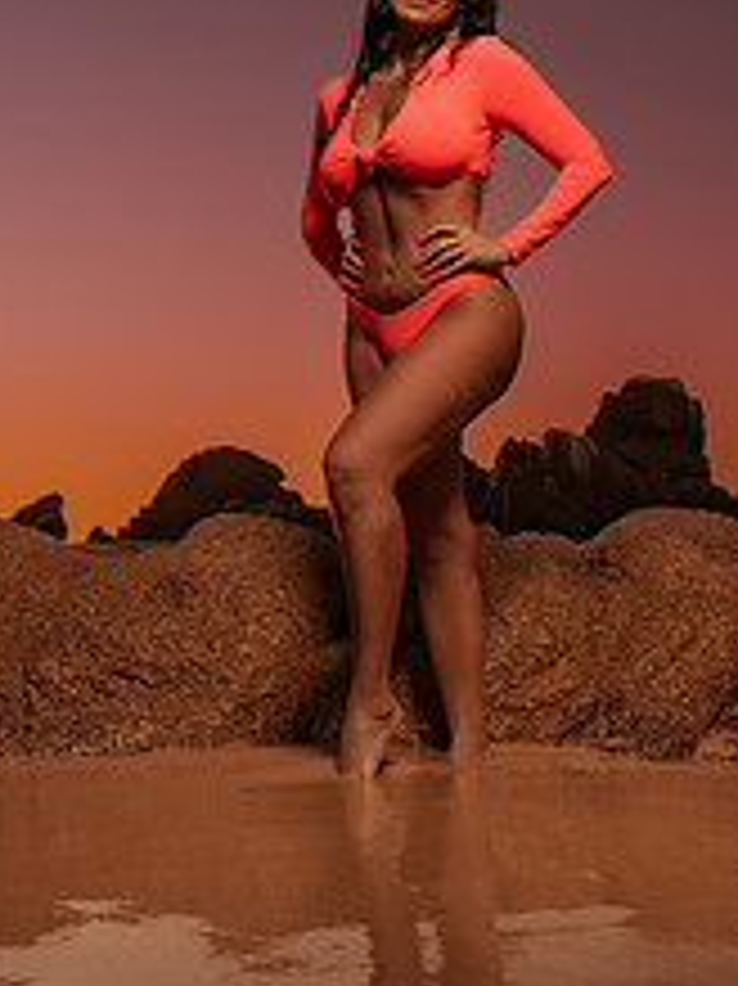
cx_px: 22
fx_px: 1736
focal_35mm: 61
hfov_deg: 23.1
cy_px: 459
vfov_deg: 31.7
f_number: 4
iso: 50
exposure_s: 1/500
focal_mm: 24
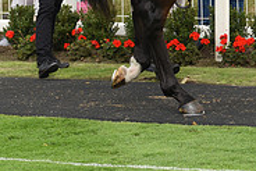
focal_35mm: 290
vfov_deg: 4.7
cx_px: 337
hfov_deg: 7.0
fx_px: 2064
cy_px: -97
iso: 400
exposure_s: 1/800
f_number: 5.6
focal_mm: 92
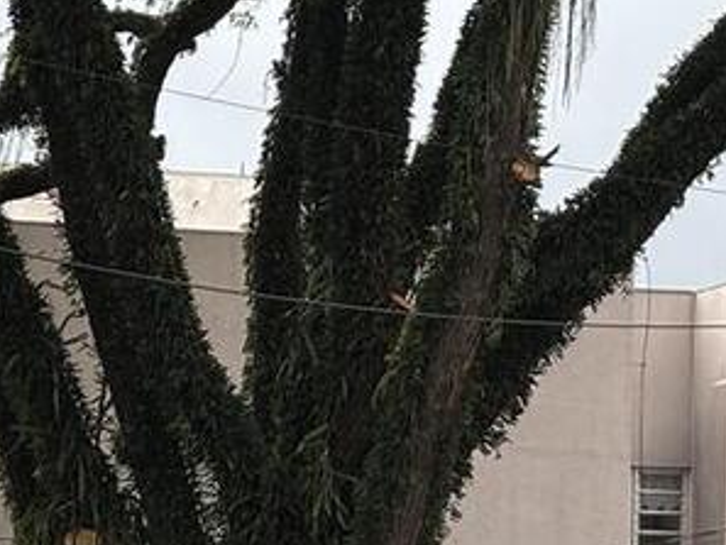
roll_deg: -0.8
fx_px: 4406
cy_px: 968
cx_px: -457
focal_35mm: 210
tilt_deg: -0.3
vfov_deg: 6.9
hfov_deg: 9.1
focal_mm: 5.96
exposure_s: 1/584
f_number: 1.6
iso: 32
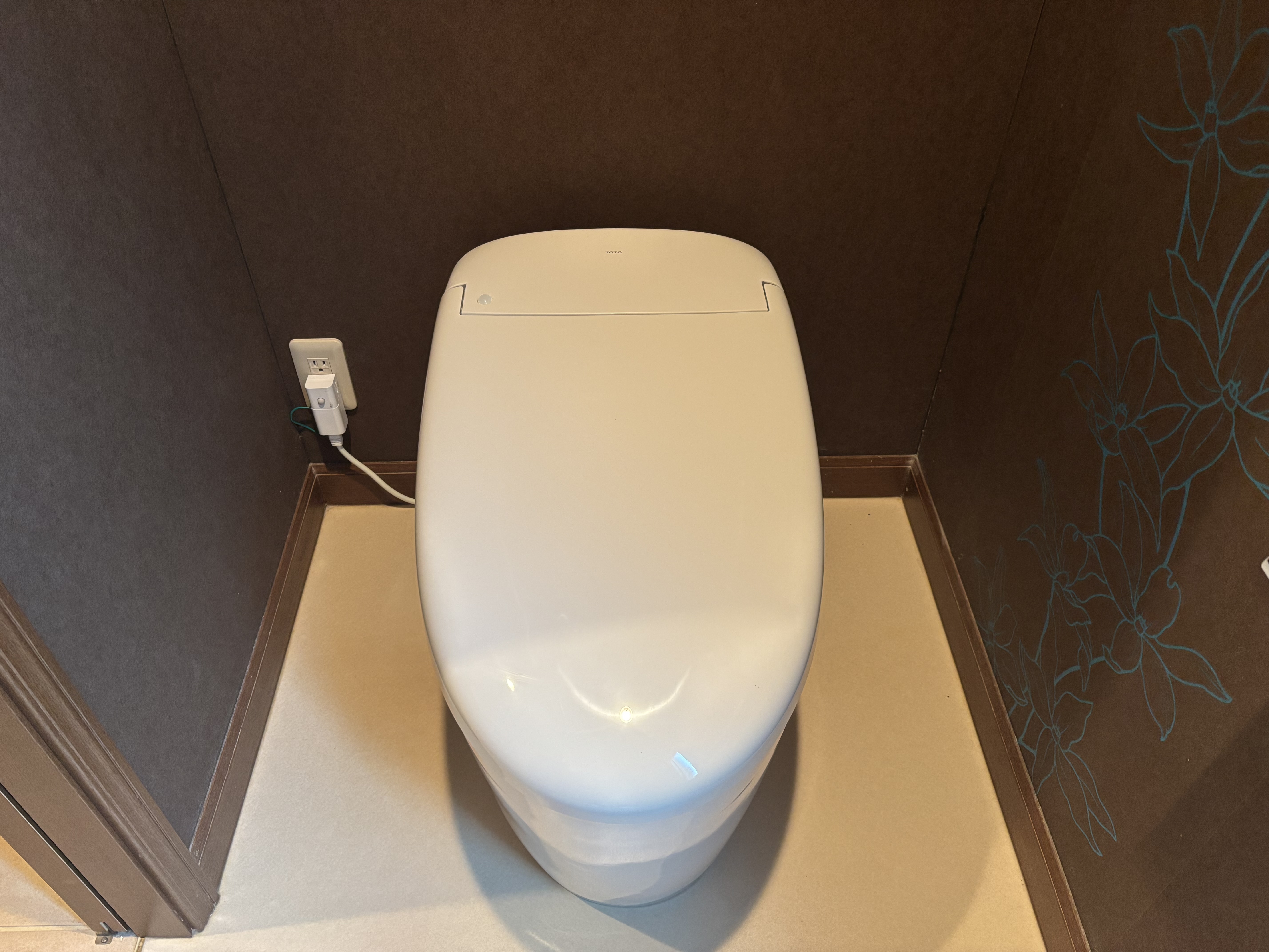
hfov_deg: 67.3
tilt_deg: -43.8
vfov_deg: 53.1
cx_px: 634
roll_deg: -0.2
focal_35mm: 26
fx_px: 953
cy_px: 476
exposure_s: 1/60
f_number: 1.6
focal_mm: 5.96
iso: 320
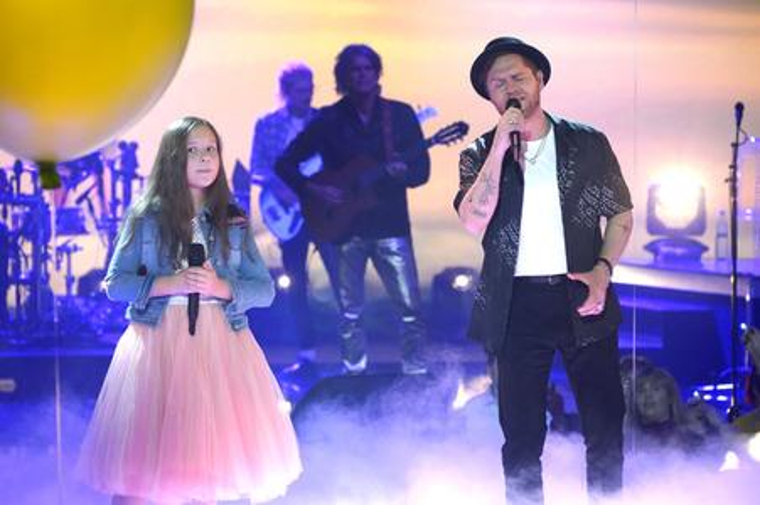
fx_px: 3607
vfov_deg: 8.0
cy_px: 252
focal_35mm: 171
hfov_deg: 12.0
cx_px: 380
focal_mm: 171
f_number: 5.6
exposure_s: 1/160
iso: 3200
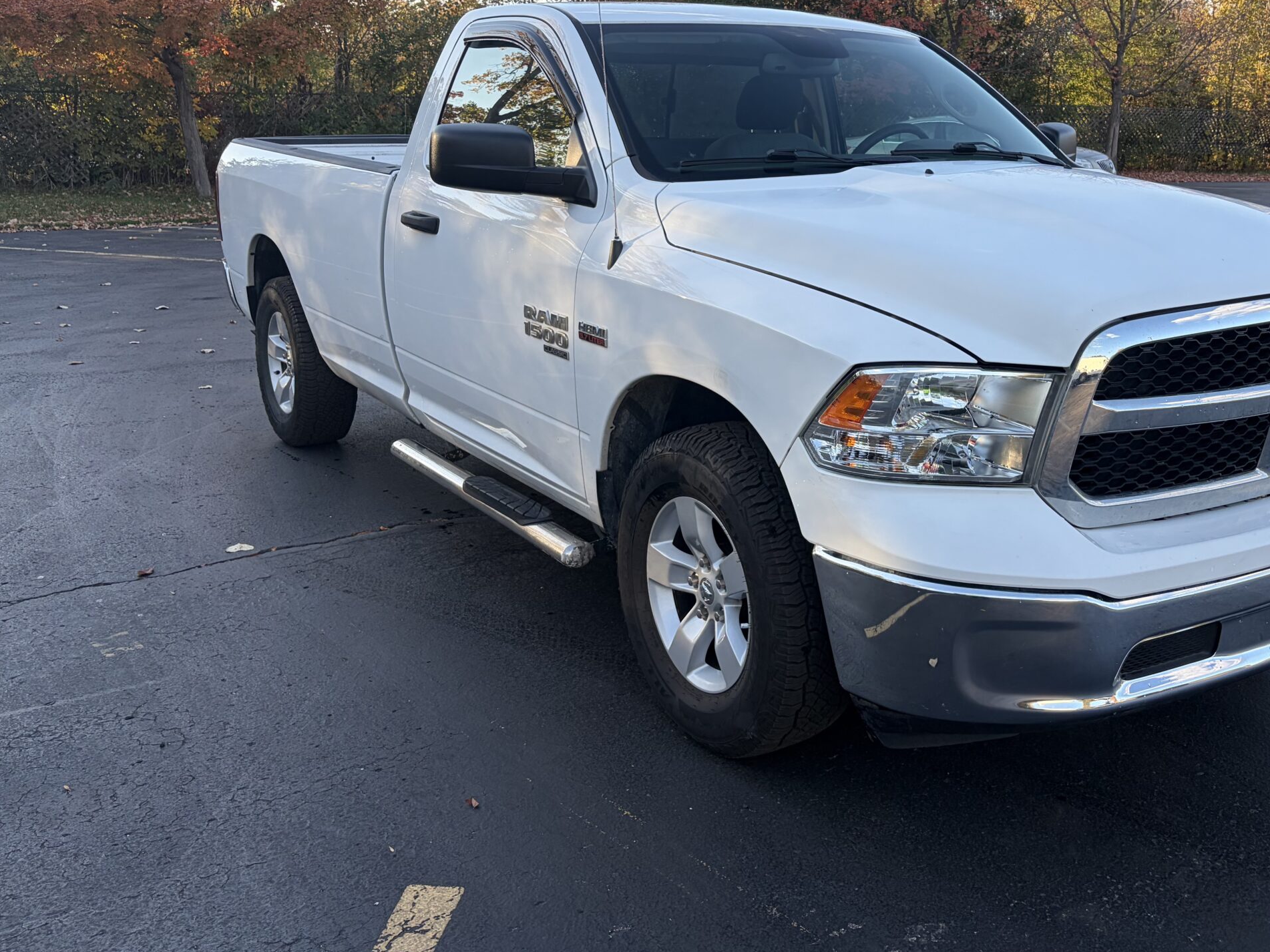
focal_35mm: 35
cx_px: 789
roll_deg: -1.3
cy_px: 350
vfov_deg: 40.4
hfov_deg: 52.1
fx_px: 1284
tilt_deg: -10.3
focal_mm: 5.96
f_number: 1.6
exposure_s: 1/791
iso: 64
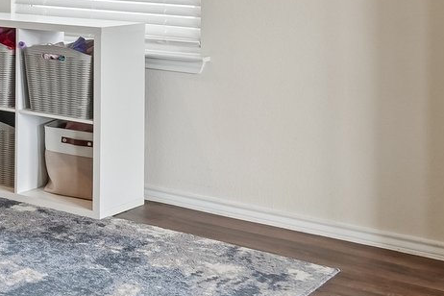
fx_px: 876
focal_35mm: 71
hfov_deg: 22.2
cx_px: -264
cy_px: -79
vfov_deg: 18.0
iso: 800
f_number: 8
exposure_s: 1/40
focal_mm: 16
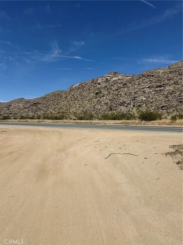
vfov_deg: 71.6
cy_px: 122
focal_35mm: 24
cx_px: 92
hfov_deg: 56.8
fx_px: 169
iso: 80
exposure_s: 1/12048
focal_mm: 6.86
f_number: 1.78
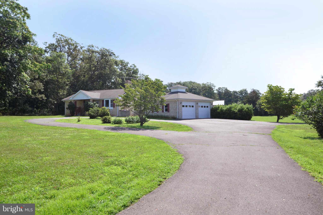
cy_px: 108
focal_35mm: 25
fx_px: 224
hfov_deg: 71.5
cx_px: 162
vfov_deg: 51.3
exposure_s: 1/1600
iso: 1000
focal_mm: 25
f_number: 8
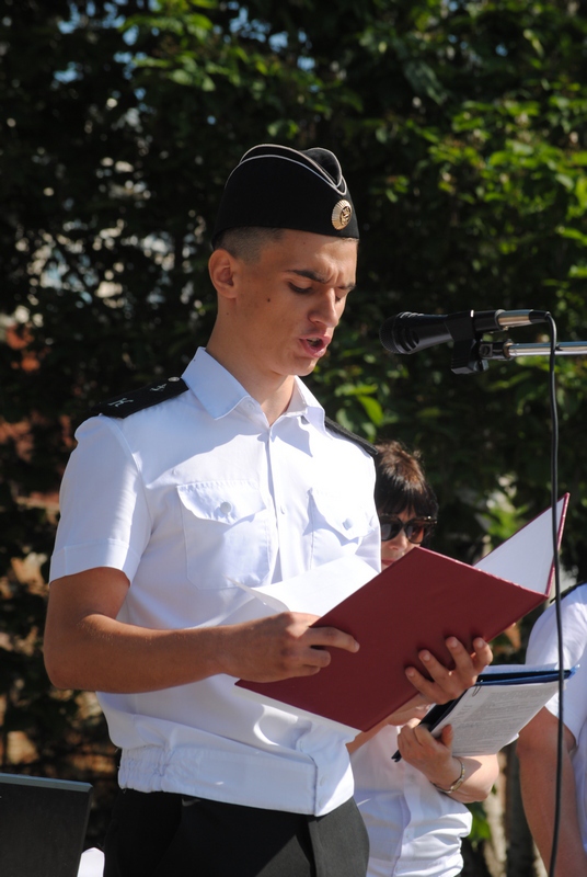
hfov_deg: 8.7
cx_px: 294
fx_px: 3839
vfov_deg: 13.0
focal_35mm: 158
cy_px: 438
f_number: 10
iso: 100
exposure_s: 1/200
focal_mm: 105
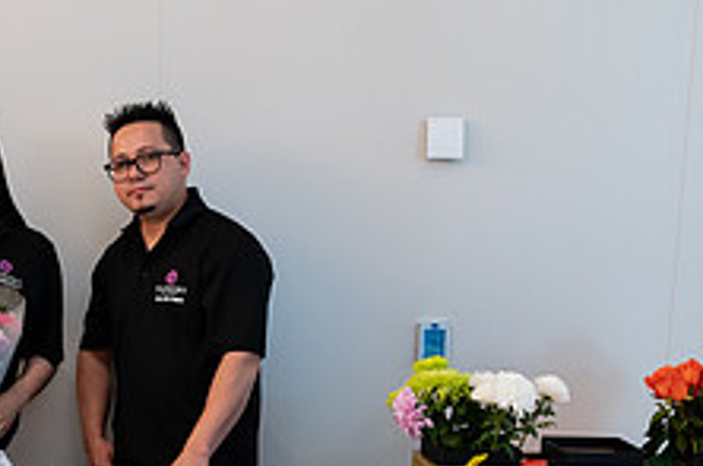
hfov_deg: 26.3
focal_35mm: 75
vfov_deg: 17.8
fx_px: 1461
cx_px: 100
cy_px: 436
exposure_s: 1/200
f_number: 3.5
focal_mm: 25.5
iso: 1000
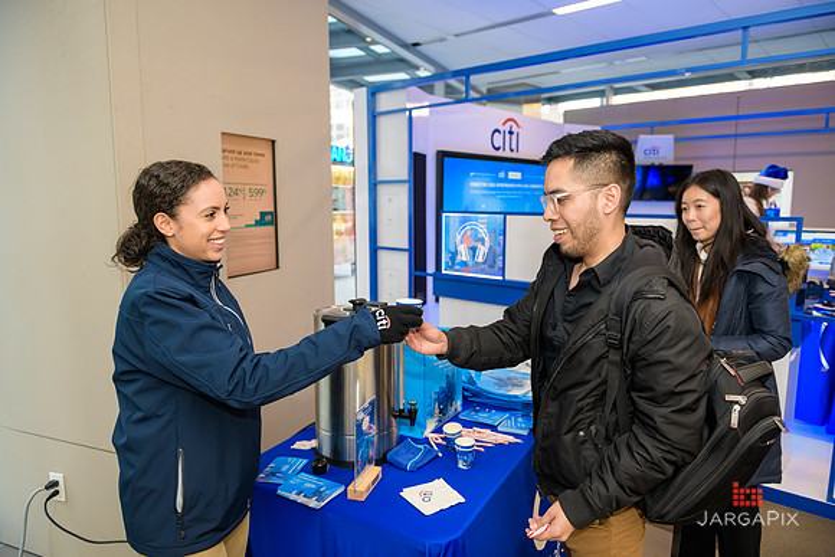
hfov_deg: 73.7
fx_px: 557
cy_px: 278
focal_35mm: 24
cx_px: 418
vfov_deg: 53.2
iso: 800
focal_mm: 24
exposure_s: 1/125
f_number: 3.2
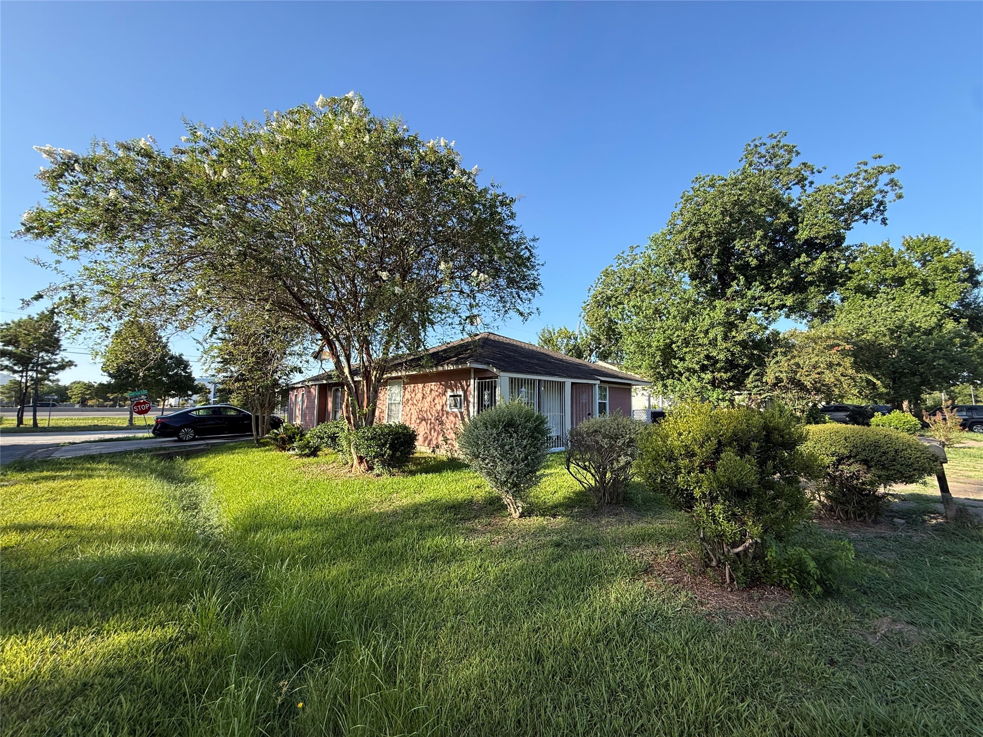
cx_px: 492
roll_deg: +0.2
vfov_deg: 85.7
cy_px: 368
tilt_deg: +5.8
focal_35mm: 14
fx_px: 398
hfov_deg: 102.1
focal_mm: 2.22
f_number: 2.2
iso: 50
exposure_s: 1/514
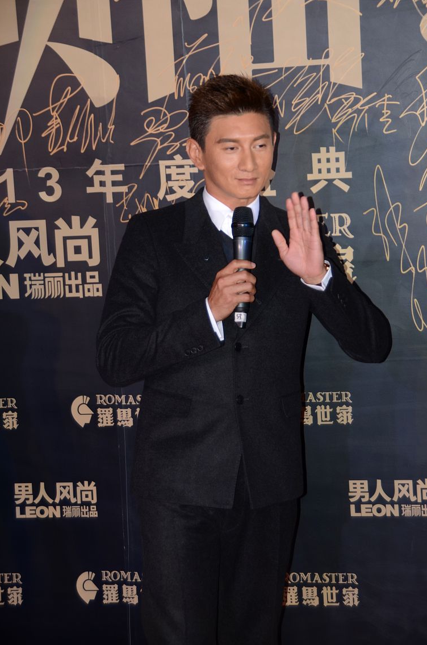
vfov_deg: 18.5
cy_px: 313
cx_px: 225
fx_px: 1983
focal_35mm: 111
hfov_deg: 12.3
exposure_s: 1/160
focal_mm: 70
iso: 400
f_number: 5.6
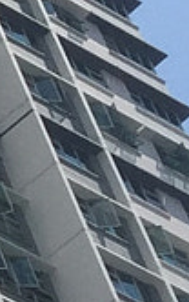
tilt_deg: +46.6
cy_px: 269
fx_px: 2435
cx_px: -881
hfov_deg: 3.8
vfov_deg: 7.1
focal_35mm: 296
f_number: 2.2
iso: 32
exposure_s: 1/4405
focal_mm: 4.15
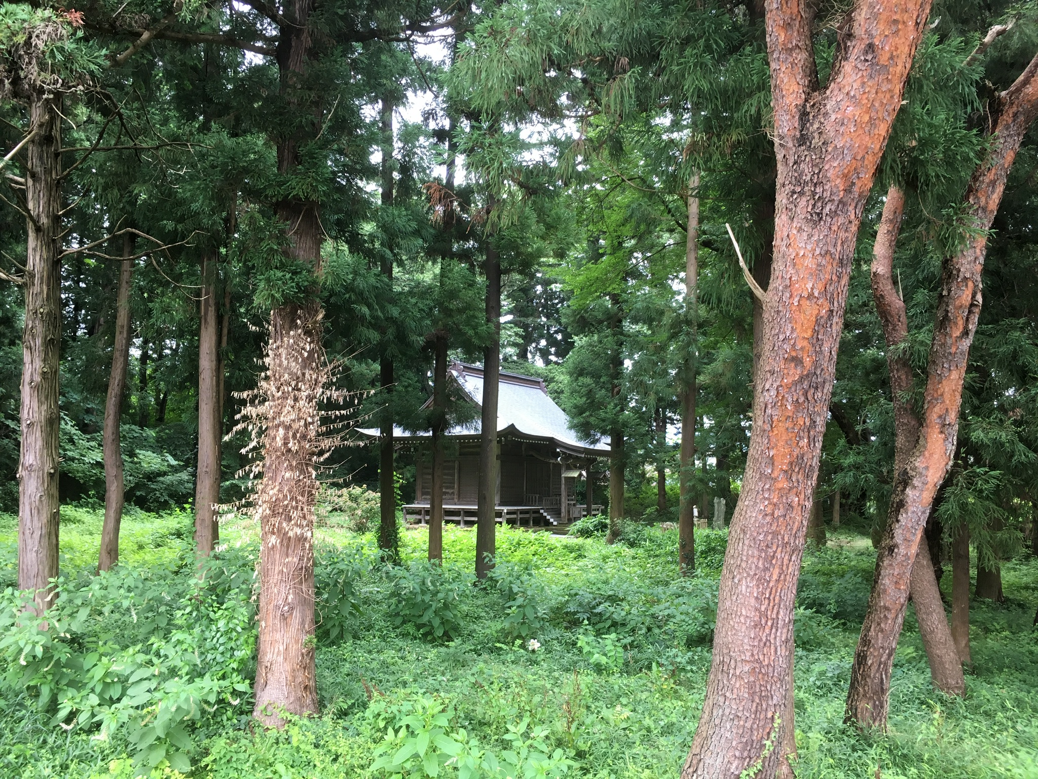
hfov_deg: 61.7
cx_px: 519
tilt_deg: +7.3
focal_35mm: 29
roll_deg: -1.8
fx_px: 870
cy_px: 390
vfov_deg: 48.2
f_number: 2.2
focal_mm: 4.15
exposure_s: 1/40
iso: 25
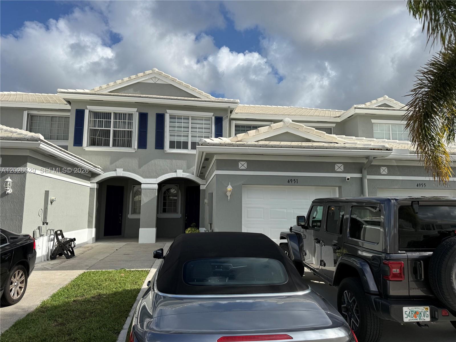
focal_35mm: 24
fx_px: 316
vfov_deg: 56.8
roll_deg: -1.5
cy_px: 171
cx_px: 228
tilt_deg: +6.8
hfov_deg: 71.6
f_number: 1.78
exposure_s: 1/5319
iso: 80
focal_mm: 6.76
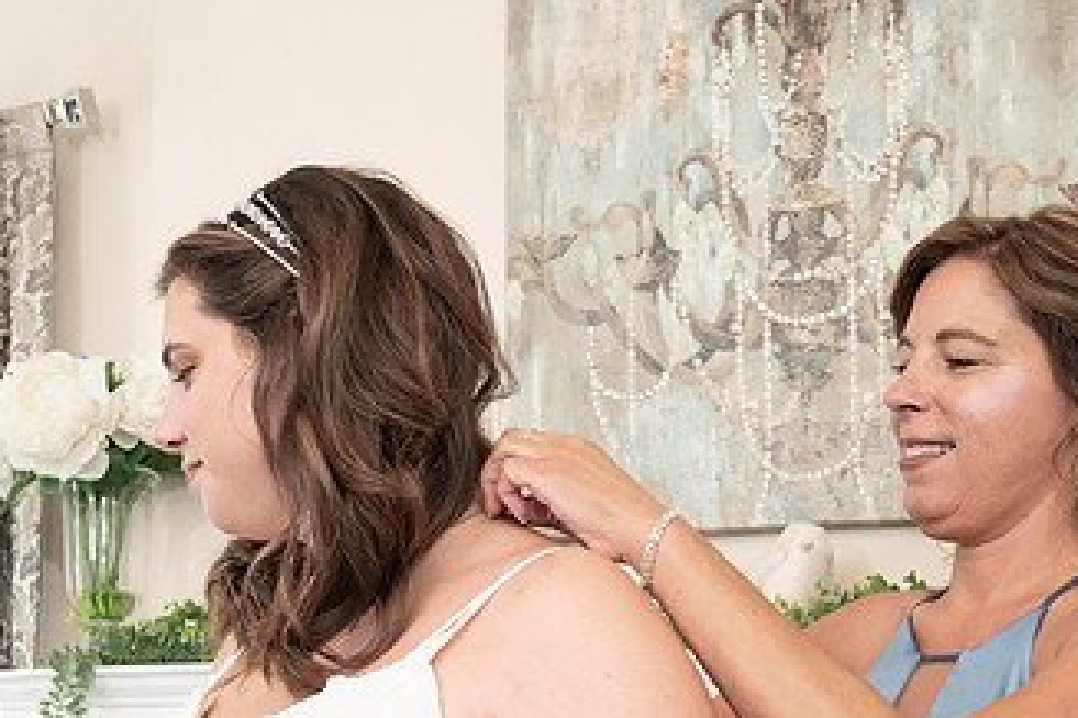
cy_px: 674
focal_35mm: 68
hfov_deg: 29.7
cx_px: 528
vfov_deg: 19.6
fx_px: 2036
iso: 2000
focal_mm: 35
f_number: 5.6
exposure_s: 1/200
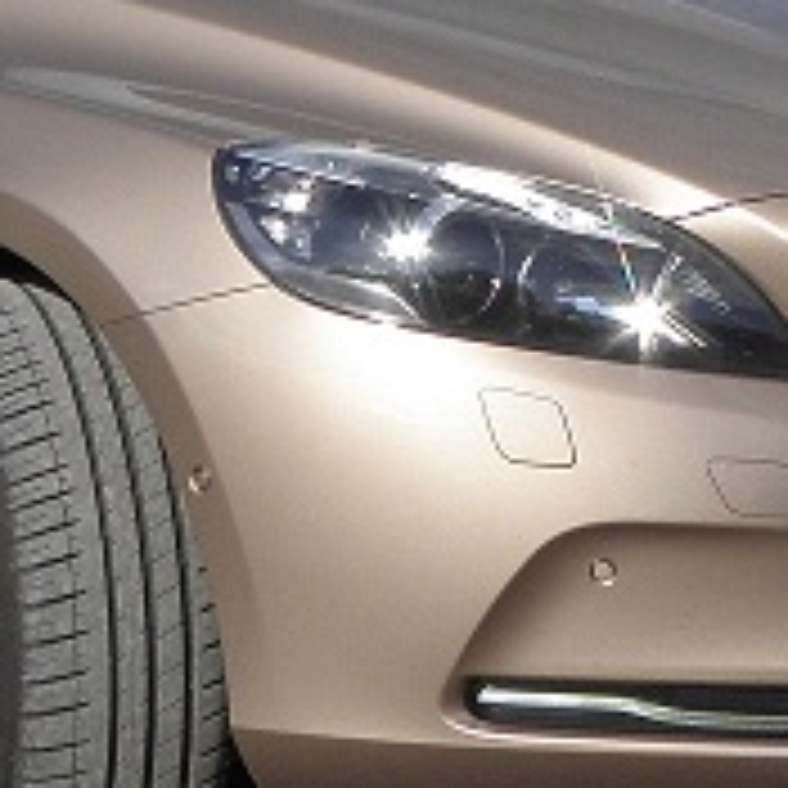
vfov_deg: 7.8
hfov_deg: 7.9
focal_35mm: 221
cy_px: -212
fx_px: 5692
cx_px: 360
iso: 64
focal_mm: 7.87
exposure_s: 1/320
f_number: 5.6
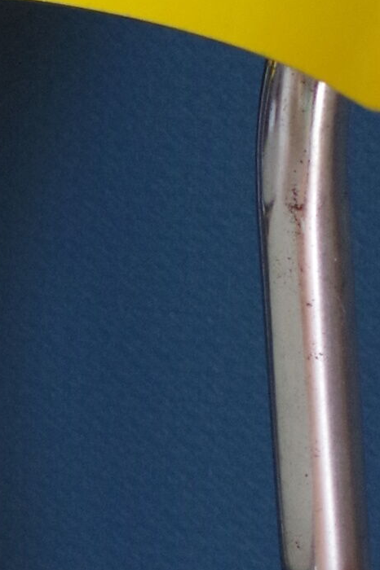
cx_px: -258
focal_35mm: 314
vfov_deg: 6.5
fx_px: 4976
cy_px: 817
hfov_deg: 4.3
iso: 800
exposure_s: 1/20
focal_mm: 35
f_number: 3.5
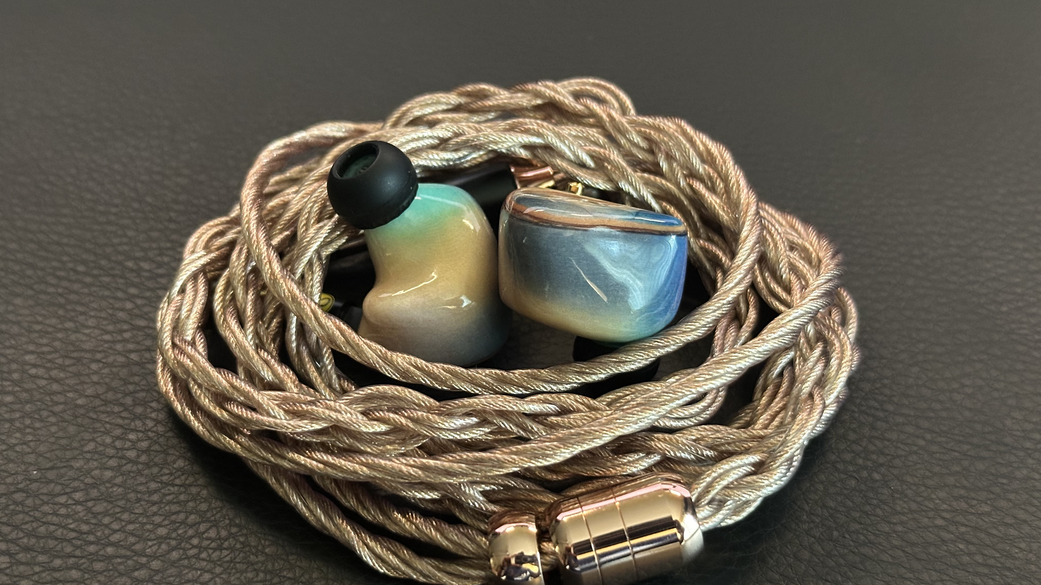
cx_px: 524
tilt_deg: -46.6
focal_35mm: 53
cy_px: 318
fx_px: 1463
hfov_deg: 39.2
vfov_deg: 22.6
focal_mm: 6.86
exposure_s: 1/30
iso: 640
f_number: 1.78
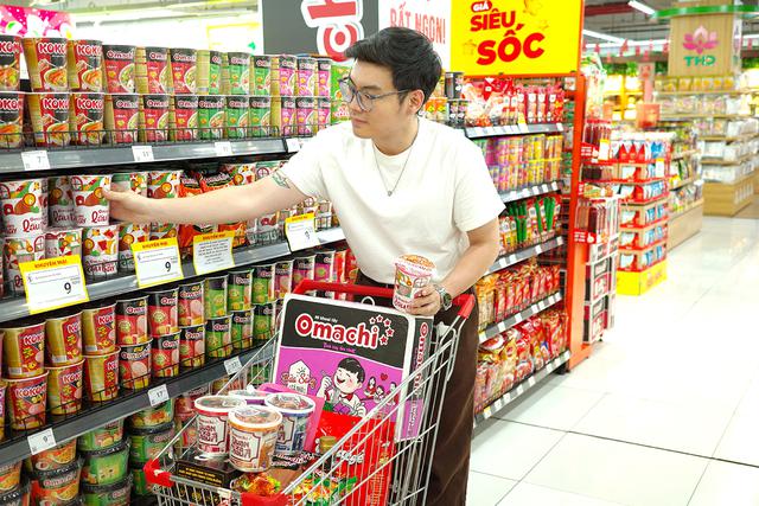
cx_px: 380
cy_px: 253
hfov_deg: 48.4
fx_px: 843
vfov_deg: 33.4
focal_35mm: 40
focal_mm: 26
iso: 200
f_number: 2.8
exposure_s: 1/60
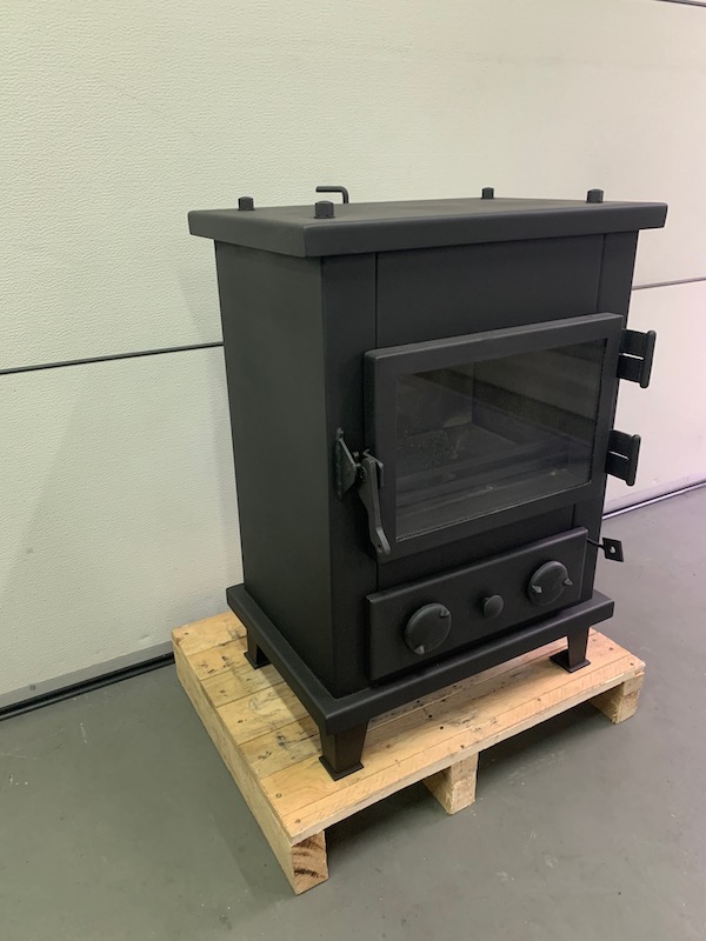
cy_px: 470
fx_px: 707
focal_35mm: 26
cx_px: 353
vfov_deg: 67.3
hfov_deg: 53.1
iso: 320
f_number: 1.8
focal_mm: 4.25
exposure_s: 1/50
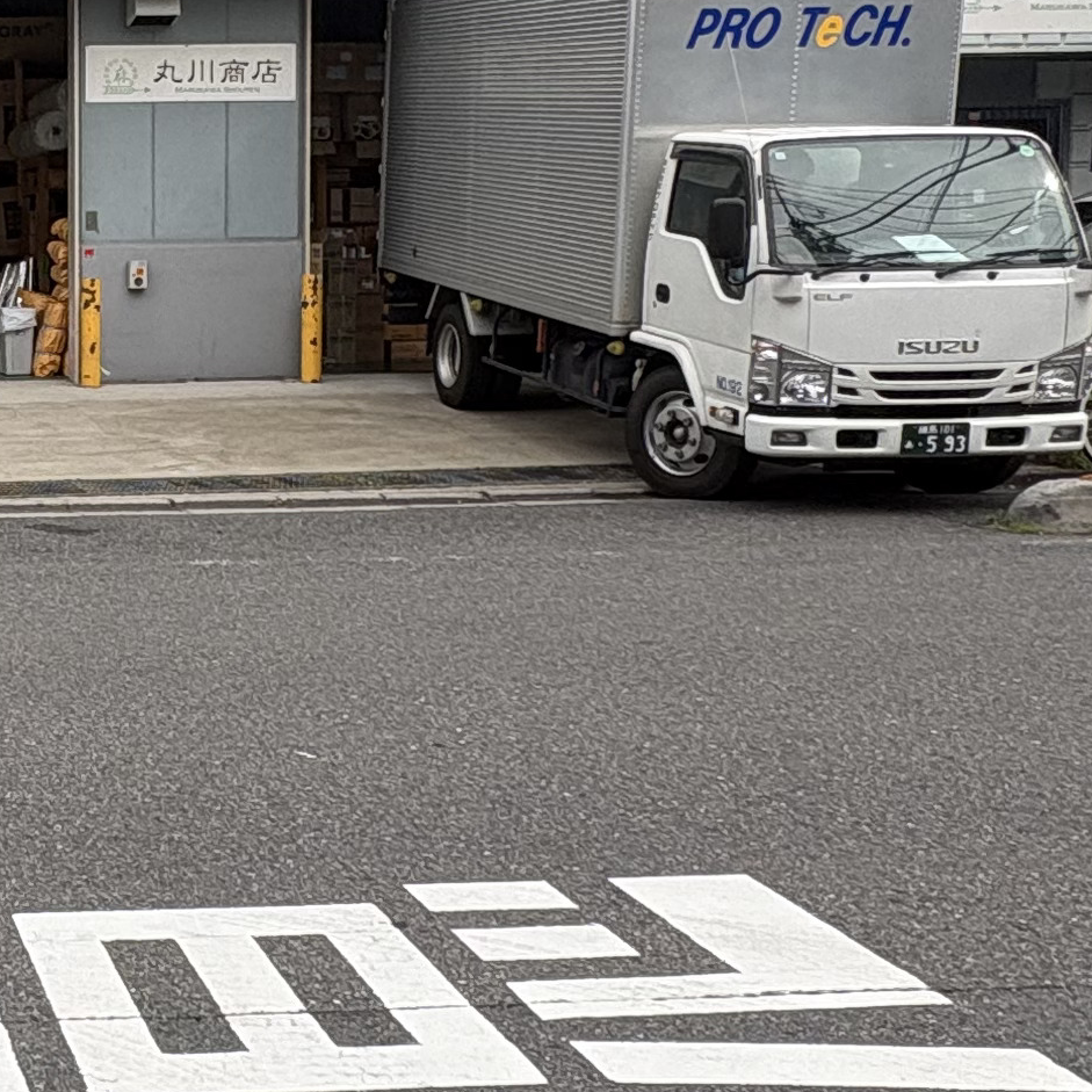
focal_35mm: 53
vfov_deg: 32.0
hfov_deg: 27.8
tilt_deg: -3.9
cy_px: 384
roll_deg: +1.3
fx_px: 1892
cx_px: -258
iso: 40
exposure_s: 1/707
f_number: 2.2
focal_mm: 2.22
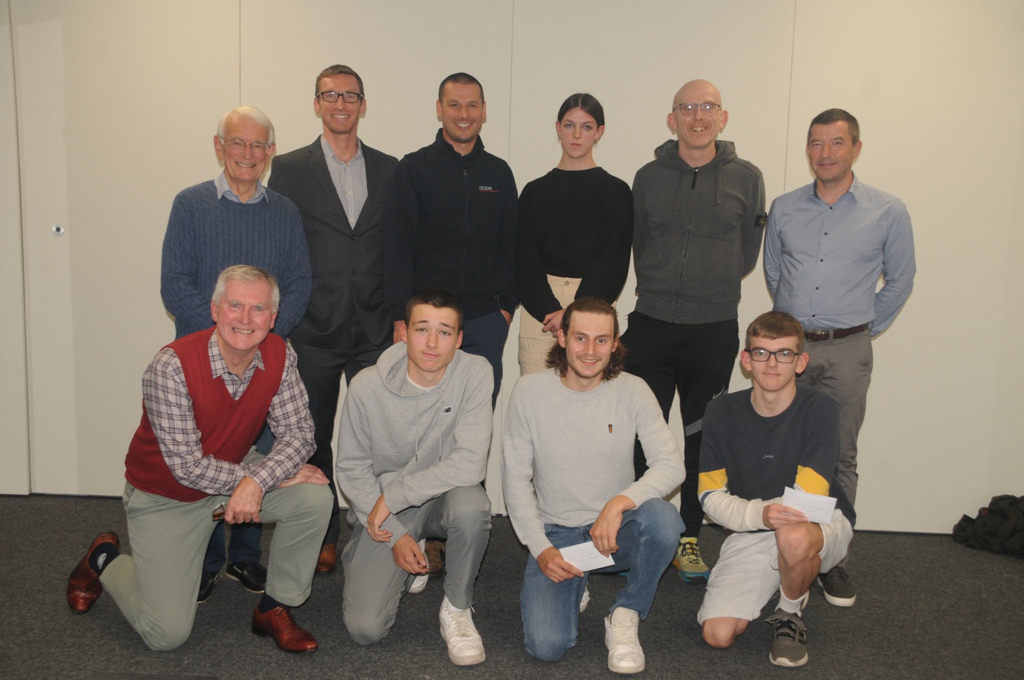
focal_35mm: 33
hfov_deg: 57.3
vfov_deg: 39.9
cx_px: 512
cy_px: 340
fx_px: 937
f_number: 5.6
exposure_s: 1/60
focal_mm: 22
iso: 400
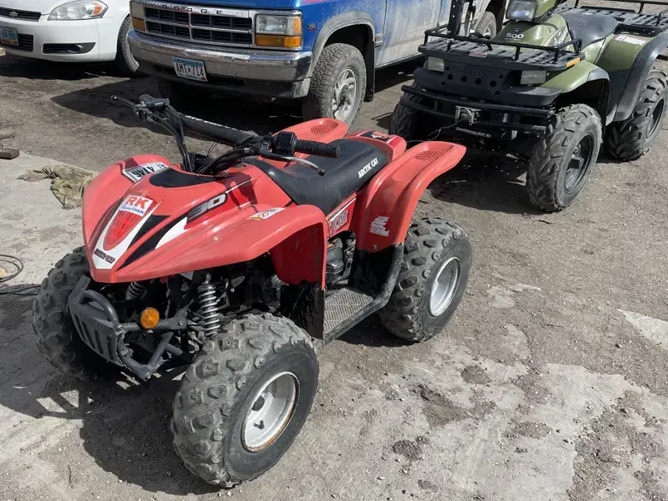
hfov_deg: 57.9
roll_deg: -0.5
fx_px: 598
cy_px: 288
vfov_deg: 45.3
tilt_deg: -28.1
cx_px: 272
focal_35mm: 31
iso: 32
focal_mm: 4.2
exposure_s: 1/3205
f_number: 1.6
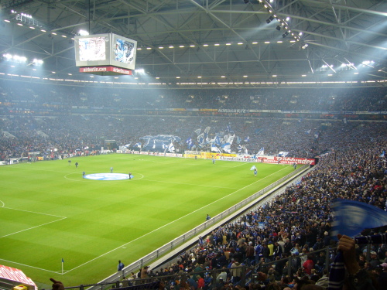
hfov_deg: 52.6
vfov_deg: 40.7
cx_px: 194
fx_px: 391
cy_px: 145
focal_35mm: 35
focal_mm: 5.8
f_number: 2.8
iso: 100
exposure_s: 1/25
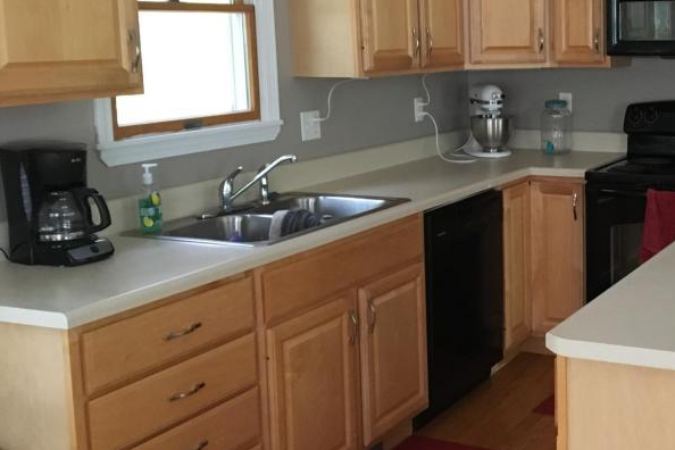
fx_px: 975
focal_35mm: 52
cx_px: 581
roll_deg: +0.4
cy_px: 162
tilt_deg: -8.1
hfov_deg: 36.3
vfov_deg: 25.9
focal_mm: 4.15
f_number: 2.2
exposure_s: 1/30
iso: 200
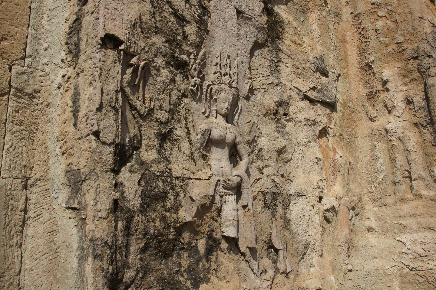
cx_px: 218
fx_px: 363
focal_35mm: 30
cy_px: 145
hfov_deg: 62.0
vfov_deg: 43.5
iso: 100
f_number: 10
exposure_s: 1/100
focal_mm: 20
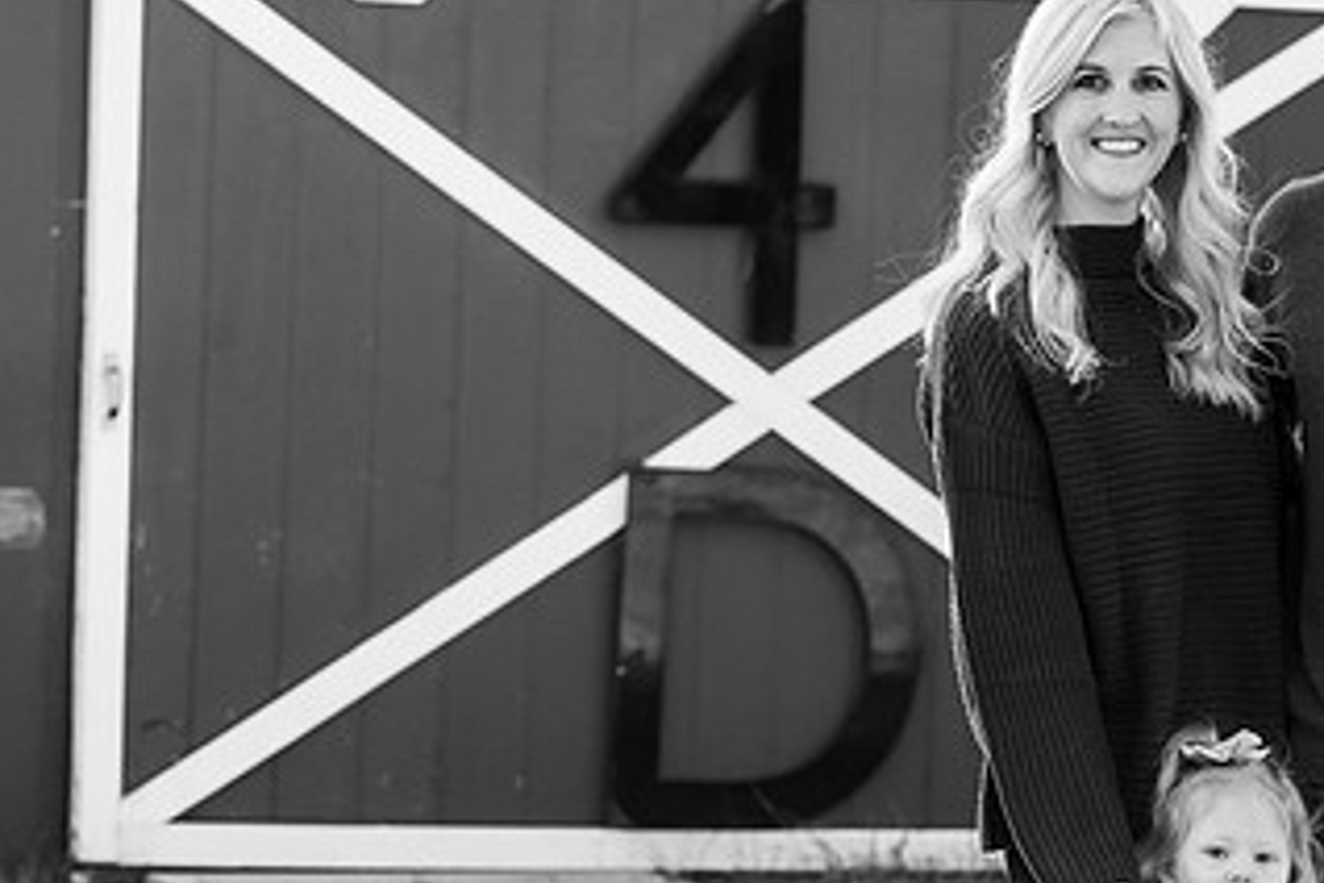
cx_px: 1058
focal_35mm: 215
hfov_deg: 9.5
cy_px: 693
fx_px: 7907
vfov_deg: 6.4
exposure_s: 1/320
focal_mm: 118
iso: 1600
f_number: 6.3
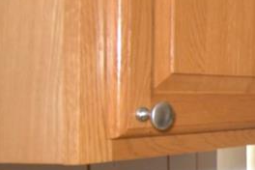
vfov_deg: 15.0
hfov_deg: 13.2
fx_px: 645
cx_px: 676
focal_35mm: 91
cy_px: 87
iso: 320
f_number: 4.5
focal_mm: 10
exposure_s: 1/30
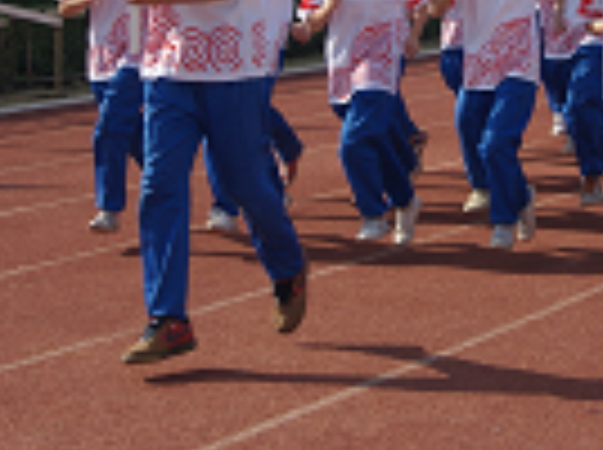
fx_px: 2104
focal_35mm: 121
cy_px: -9
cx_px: 446
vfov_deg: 12.1
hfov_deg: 16.2
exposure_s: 1/320
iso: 100
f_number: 5.6
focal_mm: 28
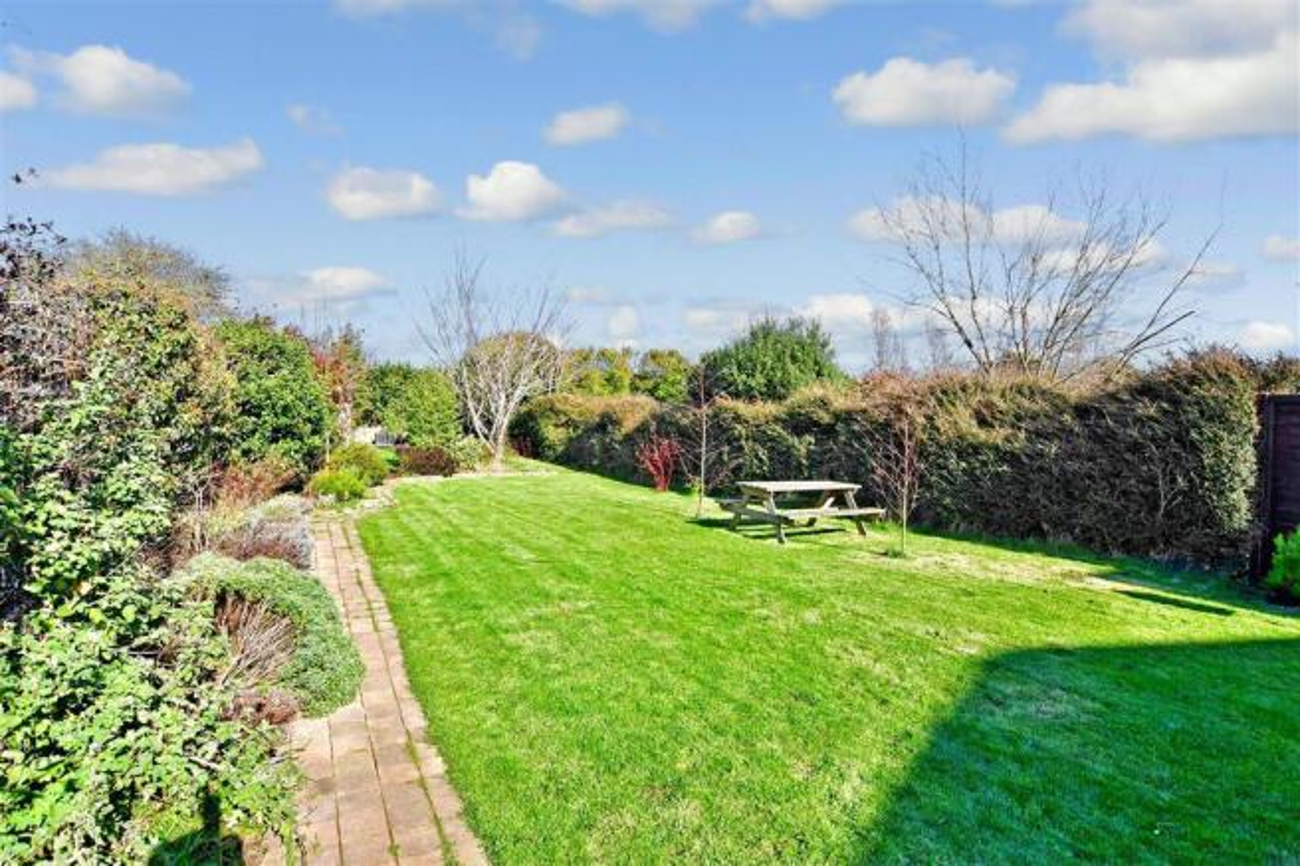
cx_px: 650
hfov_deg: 90.0
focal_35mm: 18
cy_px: 433
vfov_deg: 67.4
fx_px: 650
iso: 250
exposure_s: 1/250
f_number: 8
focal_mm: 12
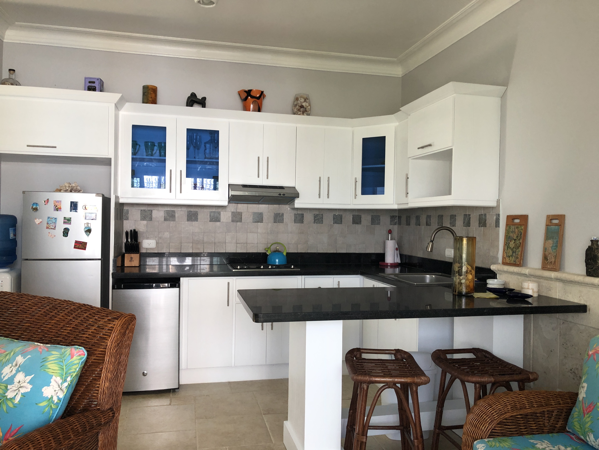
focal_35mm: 28
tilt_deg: -2.1
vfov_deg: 49.7
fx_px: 485
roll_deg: -0.8
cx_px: 300
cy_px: 225
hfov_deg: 63.4
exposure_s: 1/40
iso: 25
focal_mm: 3.99
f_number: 1.8
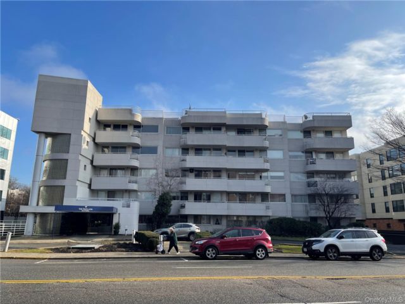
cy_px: 152
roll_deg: -1.1
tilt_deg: +11.5
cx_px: 202
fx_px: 304
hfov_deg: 67.3
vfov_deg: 53.1
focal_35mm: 26
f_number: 1.6
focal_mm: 5.1
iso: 32
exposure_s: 1/3559
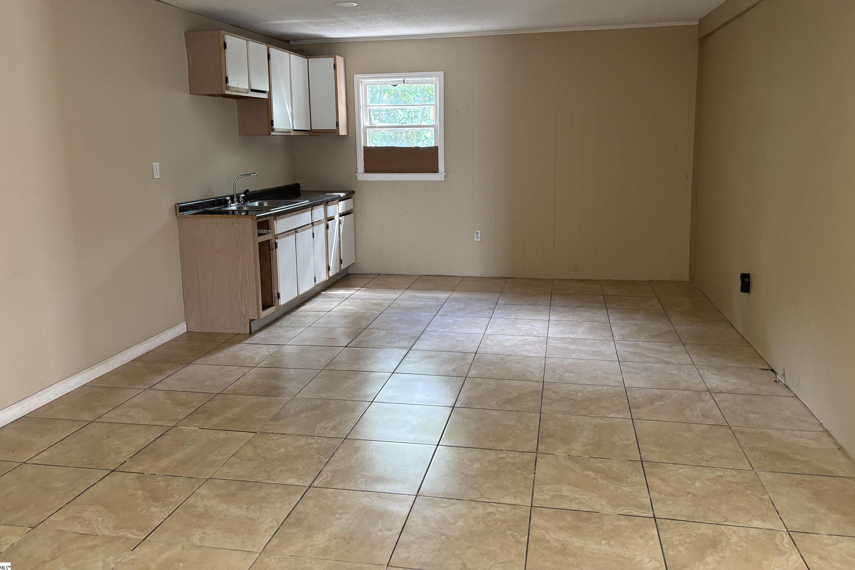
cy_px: 239
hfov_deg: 65.5
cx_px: 427
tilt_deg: -9.6
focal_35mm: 28
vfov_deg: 46.2
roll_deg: +2.3
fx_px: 665
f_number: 1.6
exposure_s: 1/60
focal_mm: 5.96
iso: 200
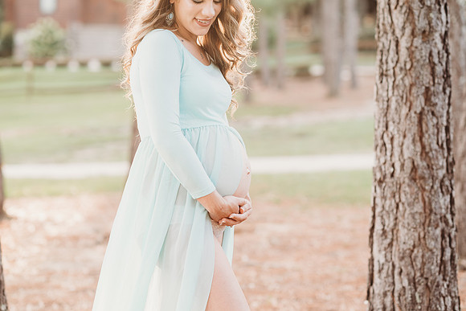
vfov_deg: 16.1
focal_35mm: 85
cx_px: 233
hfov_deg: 23.9
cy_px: 156
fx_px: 1100
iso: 160
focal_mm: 85
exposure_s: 1/200
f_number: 2.5
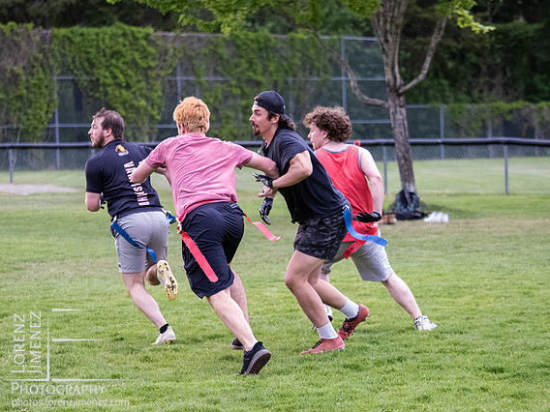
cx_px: 279
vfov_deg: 10.4
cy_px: 204
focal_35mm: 143
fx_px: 2272
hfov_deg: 13.8
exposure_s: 1/1250
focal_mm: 70
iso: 3200
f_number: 2.8
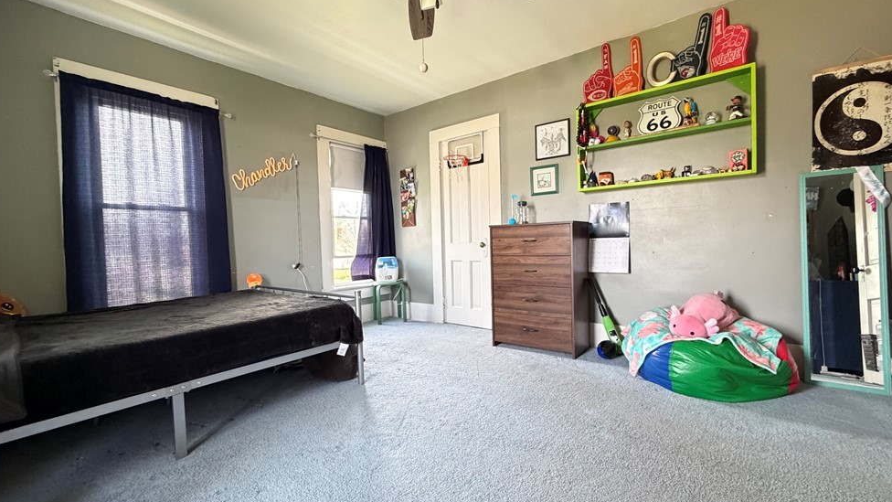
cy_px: 252
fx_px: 378
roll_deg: +1.3
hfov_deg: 99.4
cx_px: 455
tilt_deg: -2.3
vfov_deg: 67.1
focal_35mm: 16
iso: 500
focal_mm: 2.22
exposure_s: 1/60
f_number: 2.2
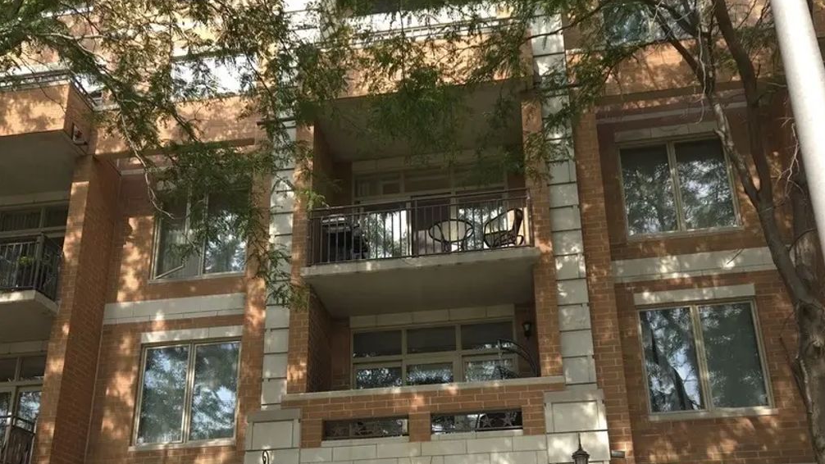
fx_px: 744
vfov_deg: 33.6
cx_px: 418
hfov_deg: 58.0
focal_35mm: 34
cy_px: 373
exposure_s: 1/810
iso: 50
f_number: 1.8
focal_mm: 5.4
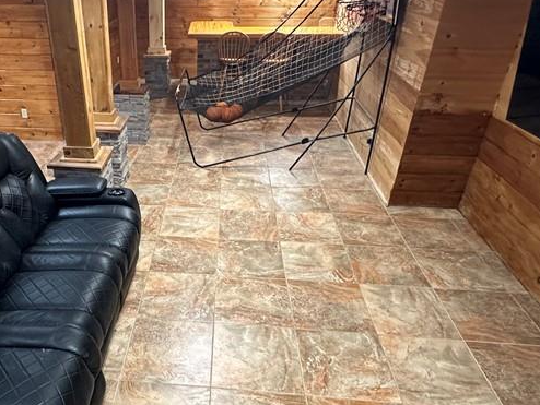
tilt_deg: -31.6
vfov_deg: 48.1
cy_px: 233
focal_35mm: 29
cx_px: 172
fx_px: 453
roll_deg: +1.7
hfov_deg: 59.9
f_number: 2.2
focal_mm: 2.22
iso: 250
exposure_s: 1/60
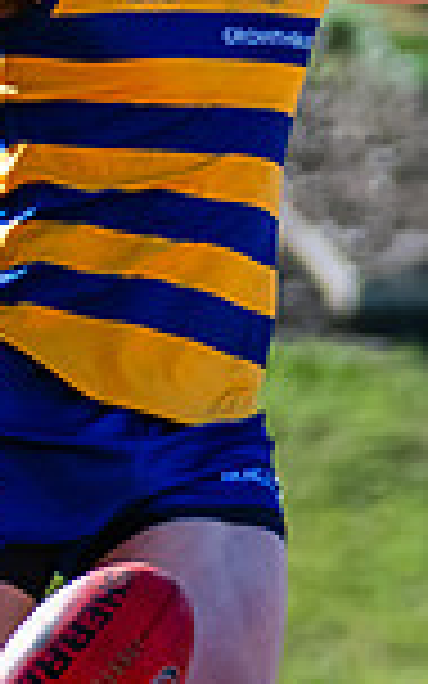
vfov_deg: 0.9
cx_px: 178
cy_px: 460
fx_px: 44474
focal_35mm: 2383
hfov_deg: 0.6
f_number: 5.6
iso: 900
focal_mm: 320
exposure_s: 1/2000
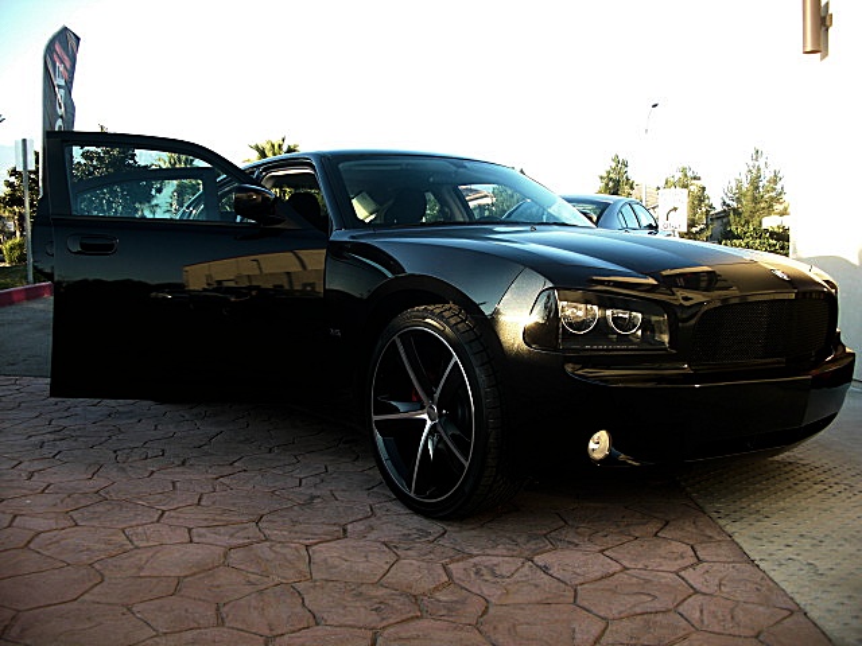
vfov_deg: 39.7
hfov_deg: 51.4
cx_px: 431
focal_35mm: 36
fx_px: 896
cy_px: 323
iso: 50
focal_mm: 6.3
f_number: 2.8
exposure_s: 1/80
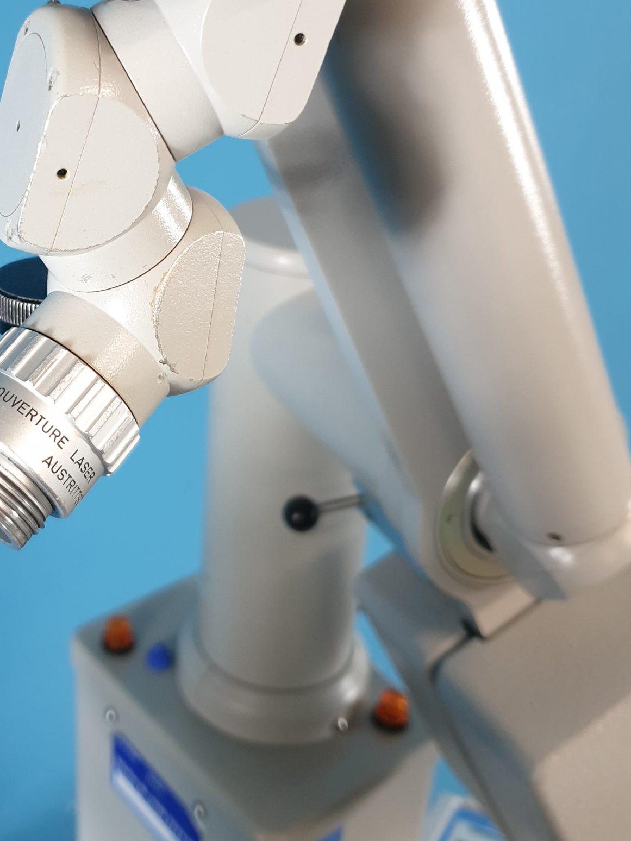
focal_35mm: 43
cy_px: 312
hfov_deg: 32.6
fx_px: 1045
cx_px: 122
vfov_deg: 43.5
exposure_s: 1/50
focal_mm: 4.3
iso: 250
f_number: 1.5
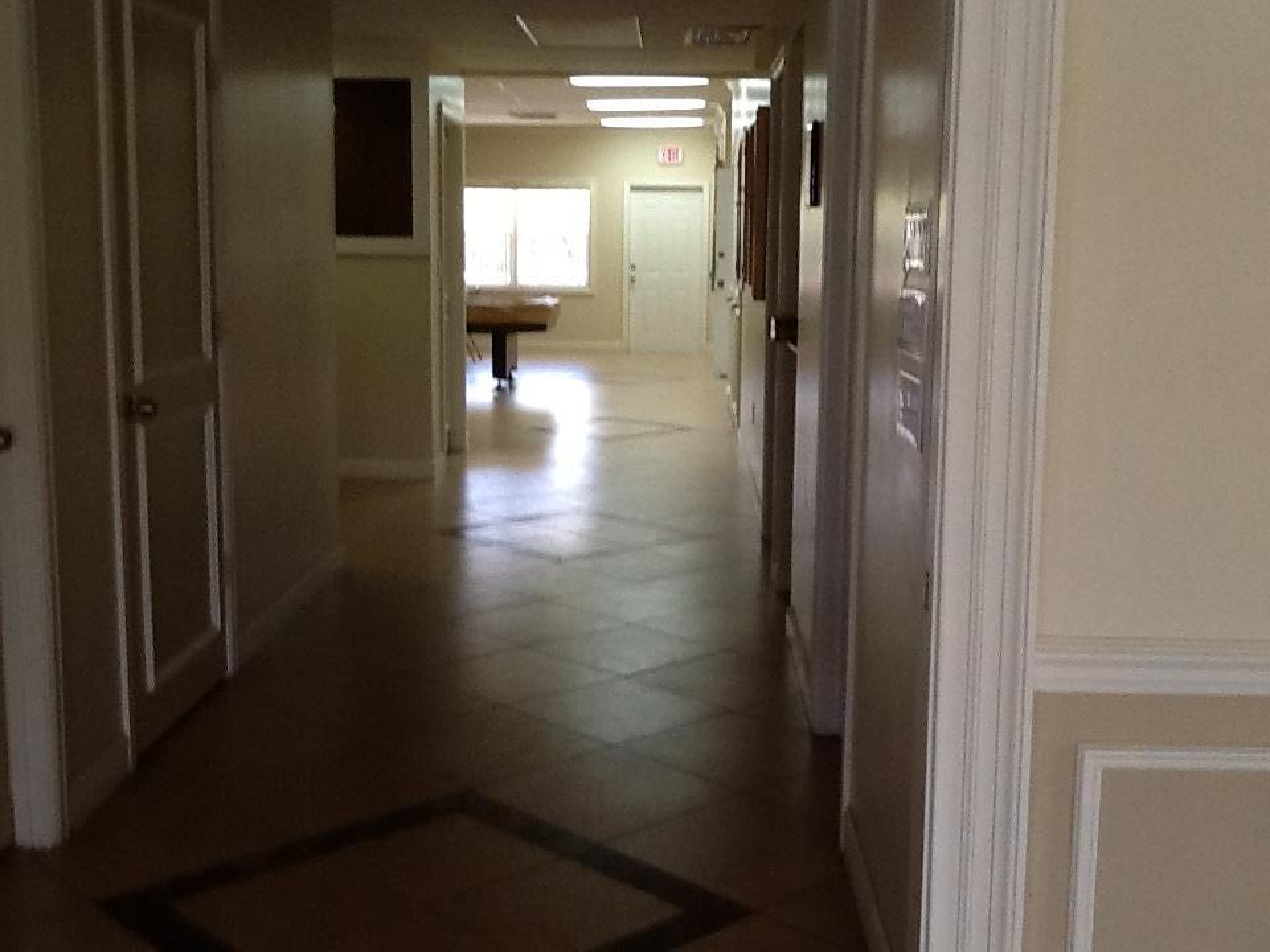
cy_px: 476
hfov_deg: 42.9
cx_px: 635
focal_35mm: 44
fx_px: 1614
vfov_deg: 32.9
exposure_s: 1/30
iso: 64
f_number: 2.4
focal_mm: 2.03
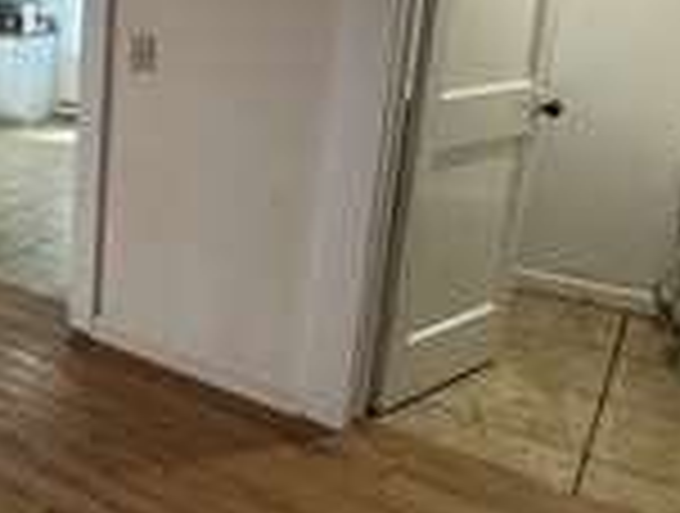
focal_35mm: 37
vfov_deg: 37.8
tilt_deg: -9.9
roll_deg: +1.7
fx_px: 729
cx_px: -198
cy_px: 126
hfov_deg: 35.1
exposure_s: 1/60
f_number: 2.2
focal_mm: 2.22
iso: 200
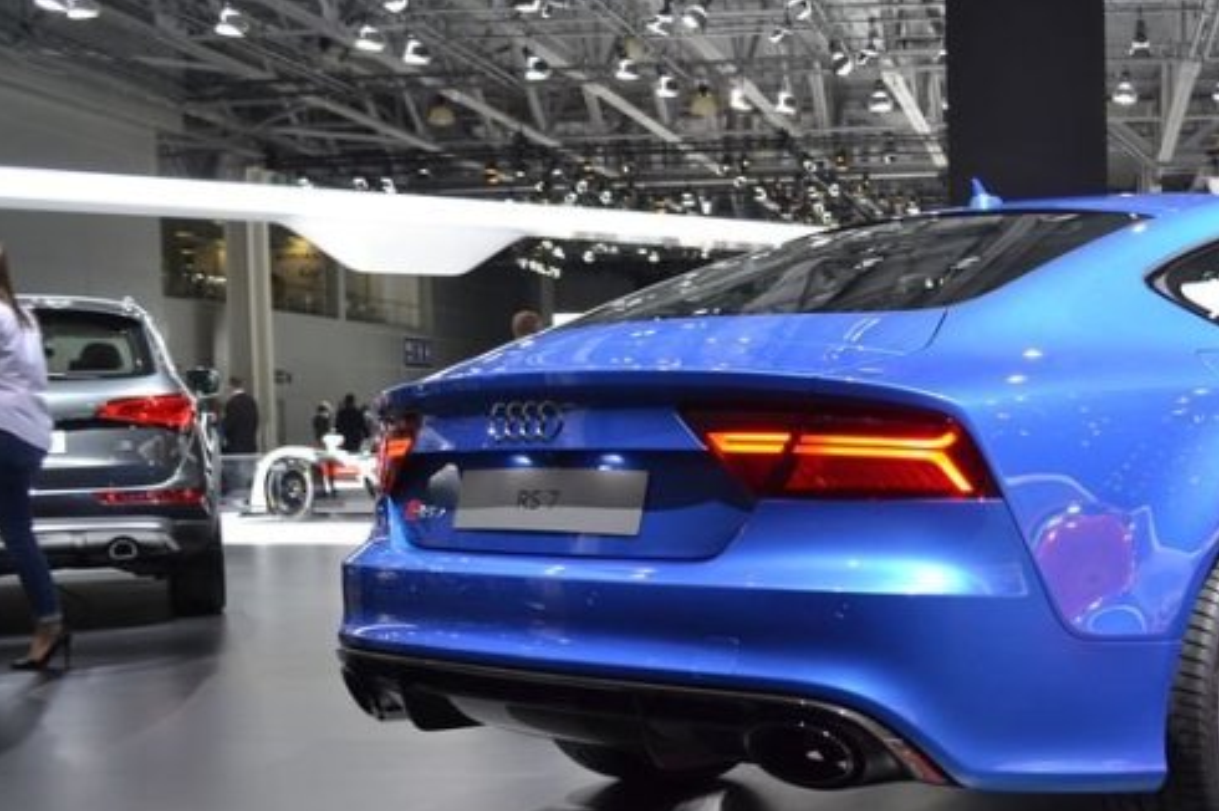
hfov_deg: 38.8
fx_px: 1658
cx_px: 983
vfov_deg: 27.3
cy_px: 541
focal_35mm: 49
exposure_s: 1/60
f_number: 3.8
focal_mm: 20
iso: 500
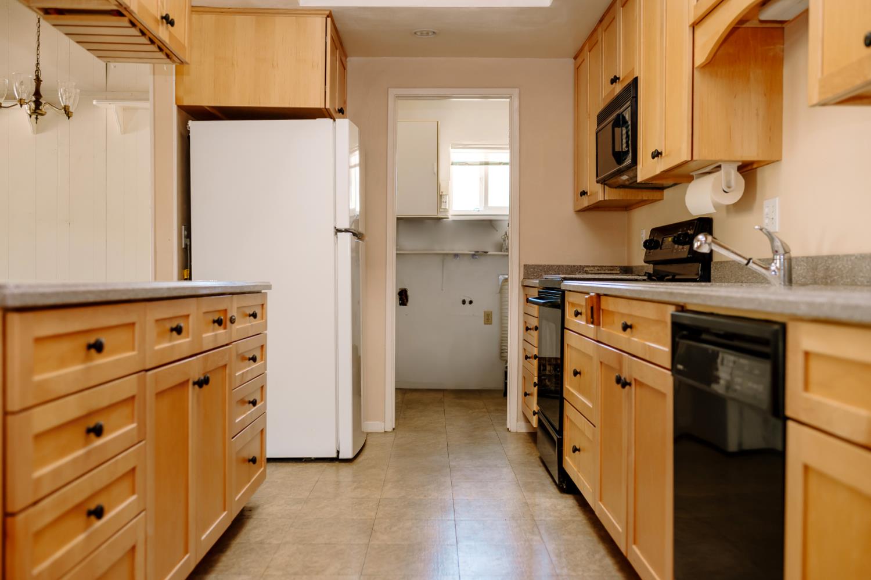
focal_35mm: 35
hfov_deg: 54.5
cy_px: 290
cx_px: 436
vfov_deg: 37.8
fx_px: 846
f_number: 3.2
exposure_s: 1/40
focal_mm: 35
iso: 320
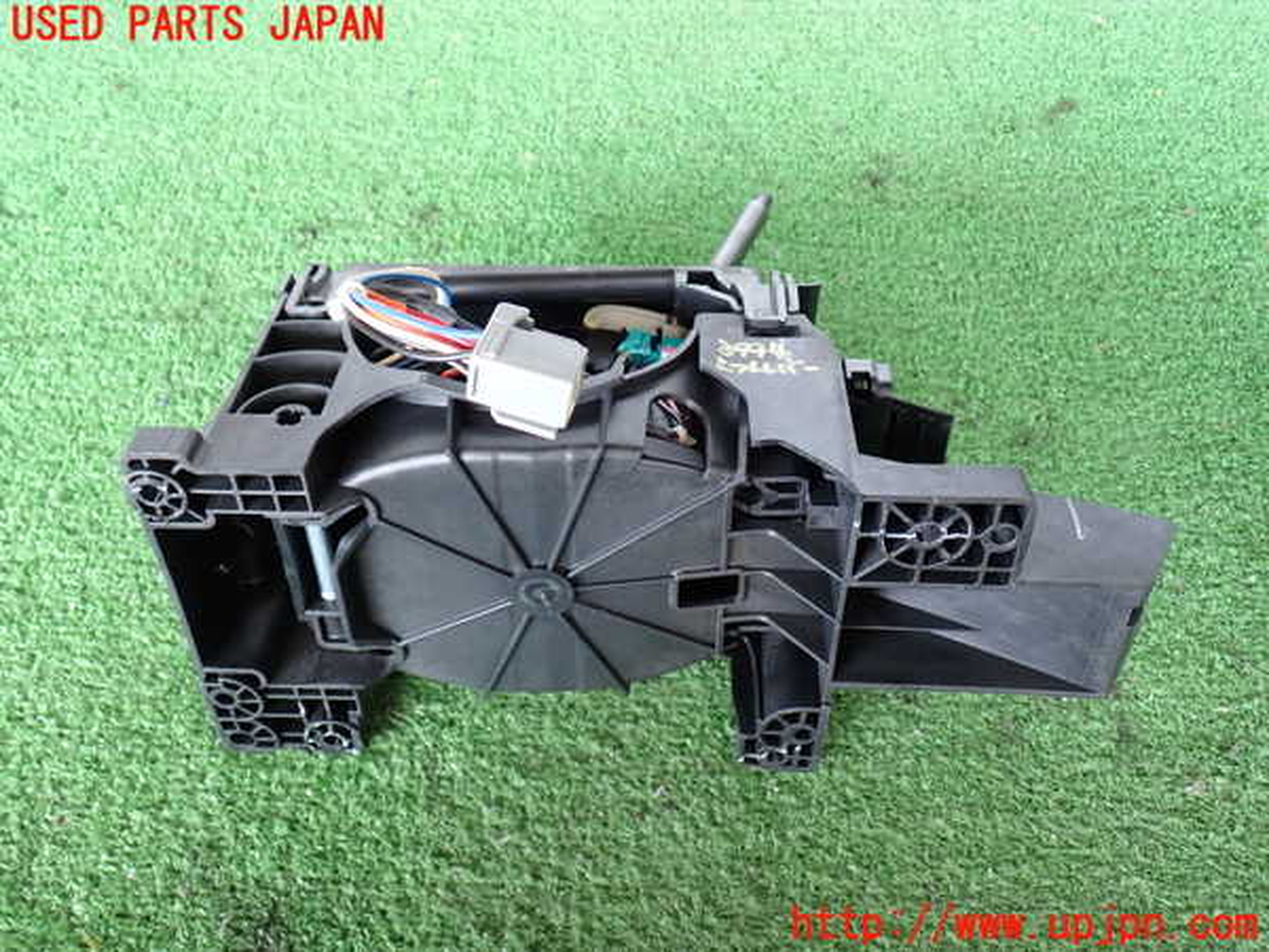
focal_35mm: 32
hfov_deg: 56.8
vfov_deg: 44.2
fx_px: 1173
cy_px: 476
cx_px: 634
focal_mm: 5.79
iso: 200
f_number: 2.4
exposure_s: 1/30
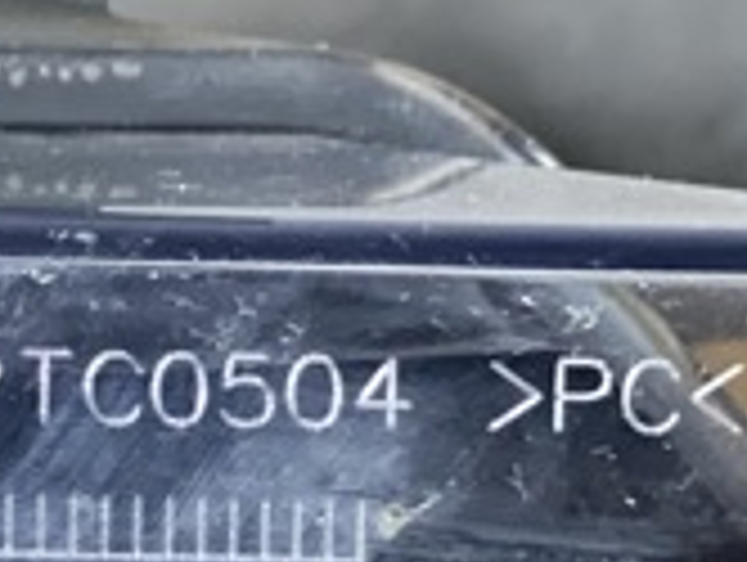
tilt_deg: -41.2
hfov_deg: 9.8
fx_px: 4322
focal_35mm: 200
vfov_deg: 7.3
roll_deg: -0.1
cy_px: 843
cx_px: -68
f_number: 2
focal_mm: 6
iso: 400
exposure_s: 1/24
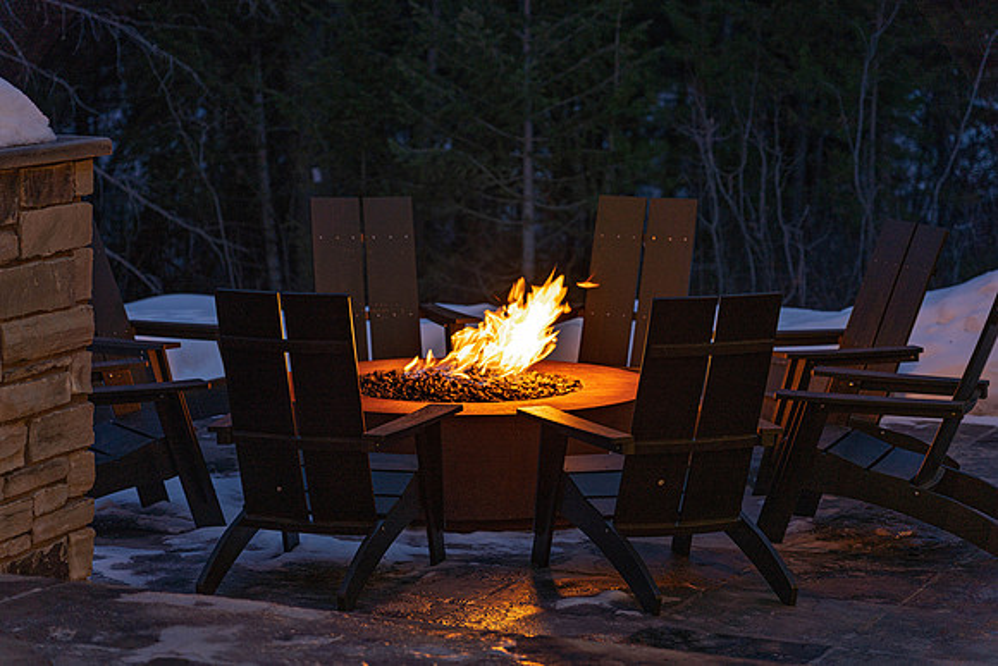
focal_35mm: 105
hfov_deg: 19.5
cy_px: 333
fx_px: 2911
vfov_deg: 13.0
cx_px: 499
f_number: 4
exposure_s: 1/10
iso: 200
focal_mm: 105
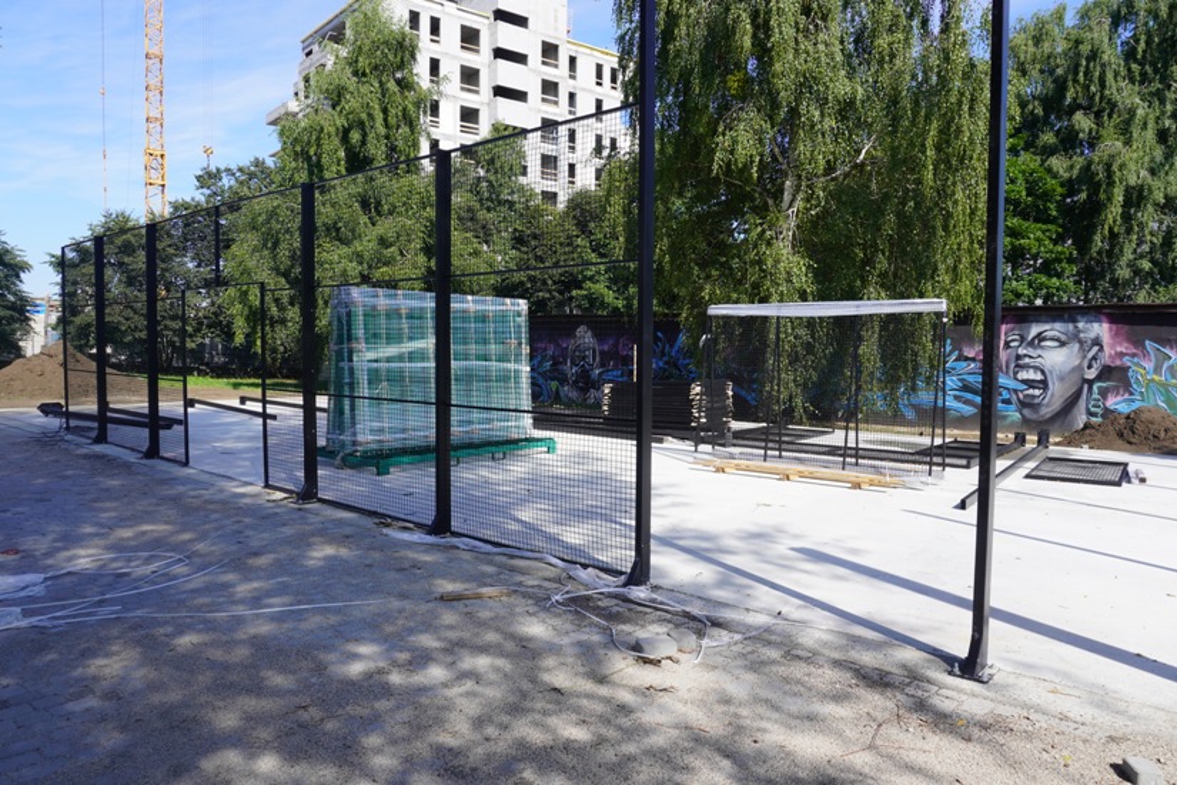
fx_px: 834
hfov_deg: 70.4
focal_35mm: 26
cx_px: 588
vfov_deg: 50.4
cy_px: 392
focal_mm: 17
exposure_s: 1/125
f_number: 9
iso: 100
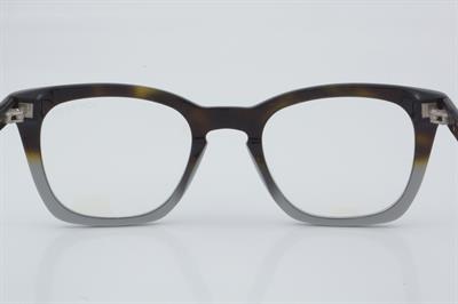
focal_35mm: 82
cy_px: 152
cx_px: 229
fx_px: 1049
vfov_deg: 16.5
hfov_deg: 24.6
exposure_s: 1/3
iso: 100
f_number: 32
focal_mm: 55
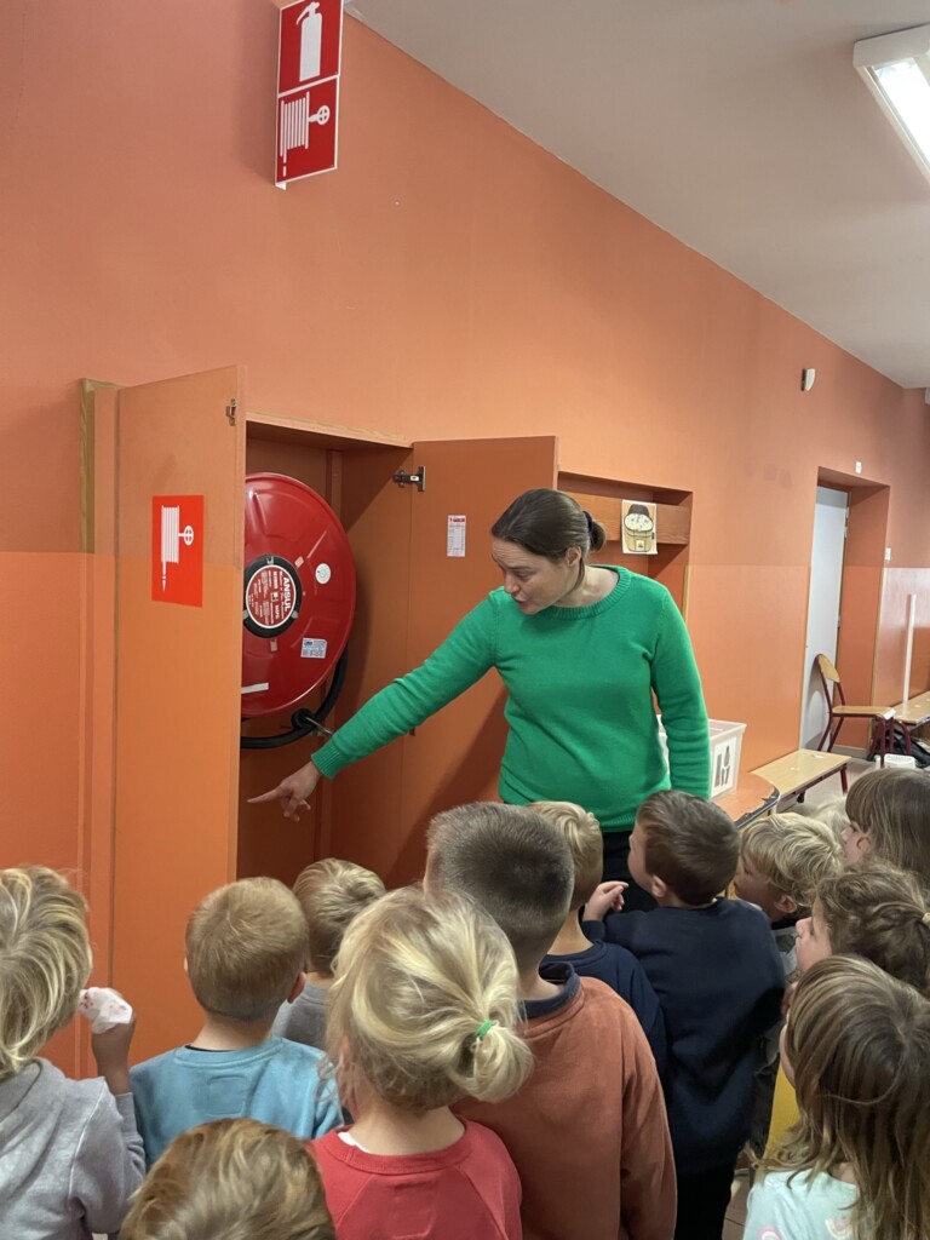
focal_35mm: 26
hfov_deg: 53.1
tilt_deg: -4.4
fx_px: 931
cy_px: 620
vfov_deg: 67.3
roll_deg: -2.0
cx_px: 465
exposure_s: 1/50
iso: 400
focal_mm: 4.2
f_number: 1.6
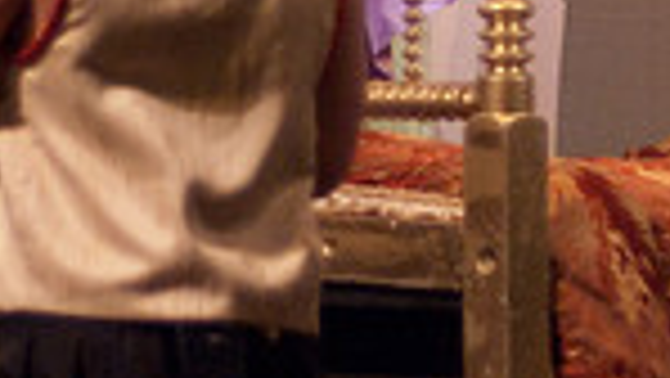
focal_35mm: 293
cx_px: 436
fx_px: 5208
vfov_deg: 4.1
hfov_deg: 7.4
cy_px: -86
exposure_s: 1/80
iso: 1000
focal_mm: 48
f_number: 2.8
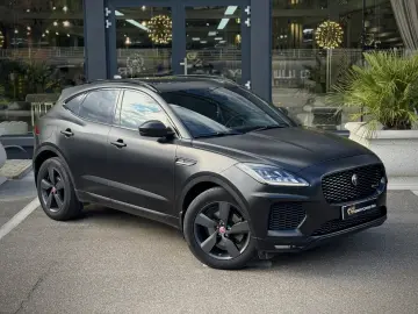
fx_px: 580
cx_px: 209
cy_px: 157
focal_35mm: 48
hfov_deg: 39.7
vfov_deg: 30.3
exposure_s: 1/354
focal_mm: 6.76
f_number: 1.78
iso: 64
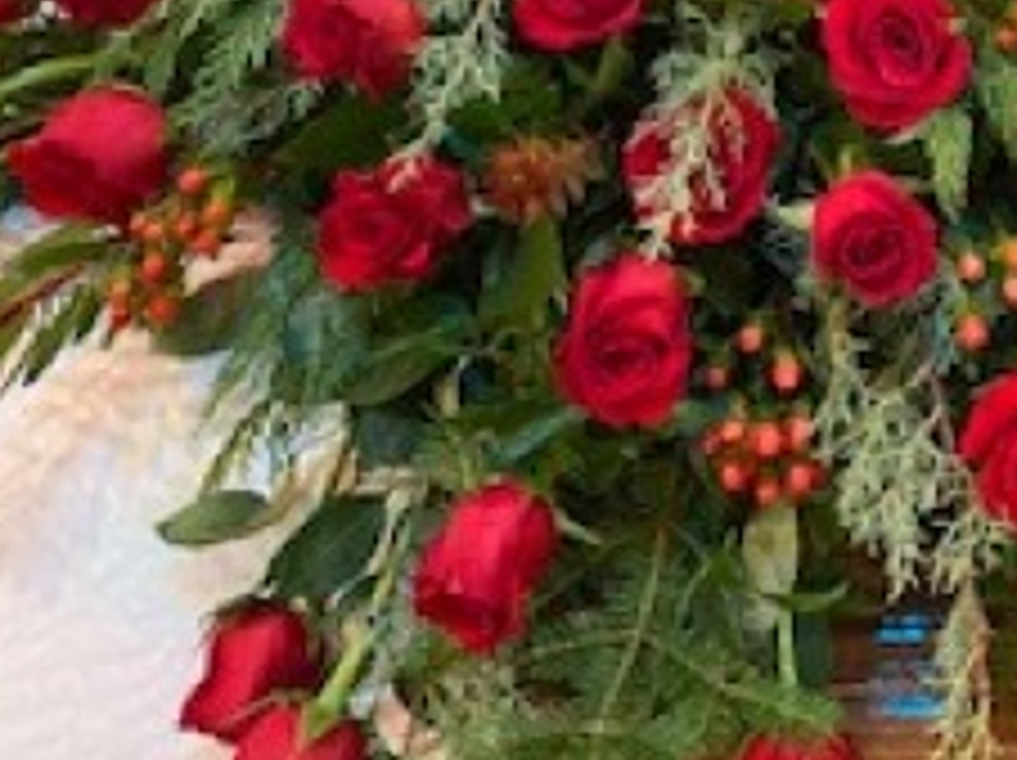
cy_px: 88
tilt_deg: -25.5
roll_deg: +2.0
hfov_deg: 37.5
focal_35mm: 49
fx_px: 1438
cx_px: 821
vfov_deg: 28.6
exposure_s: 1/30
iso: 500
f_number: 1.8
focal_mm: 4.25
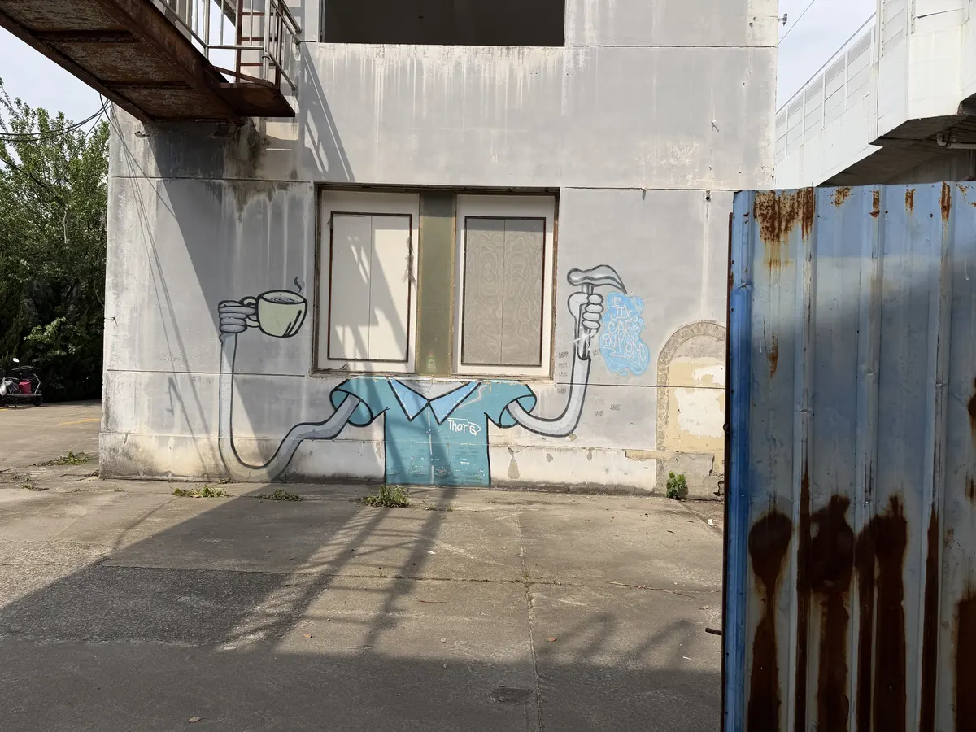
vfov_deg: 56.8
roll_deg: -3.1
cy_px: 366
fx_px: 677
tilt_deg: -2.2
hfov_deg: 71.6
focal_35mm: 24
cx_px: 488
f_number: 1.78
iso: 80
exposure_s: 1/5714
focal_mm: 6.76
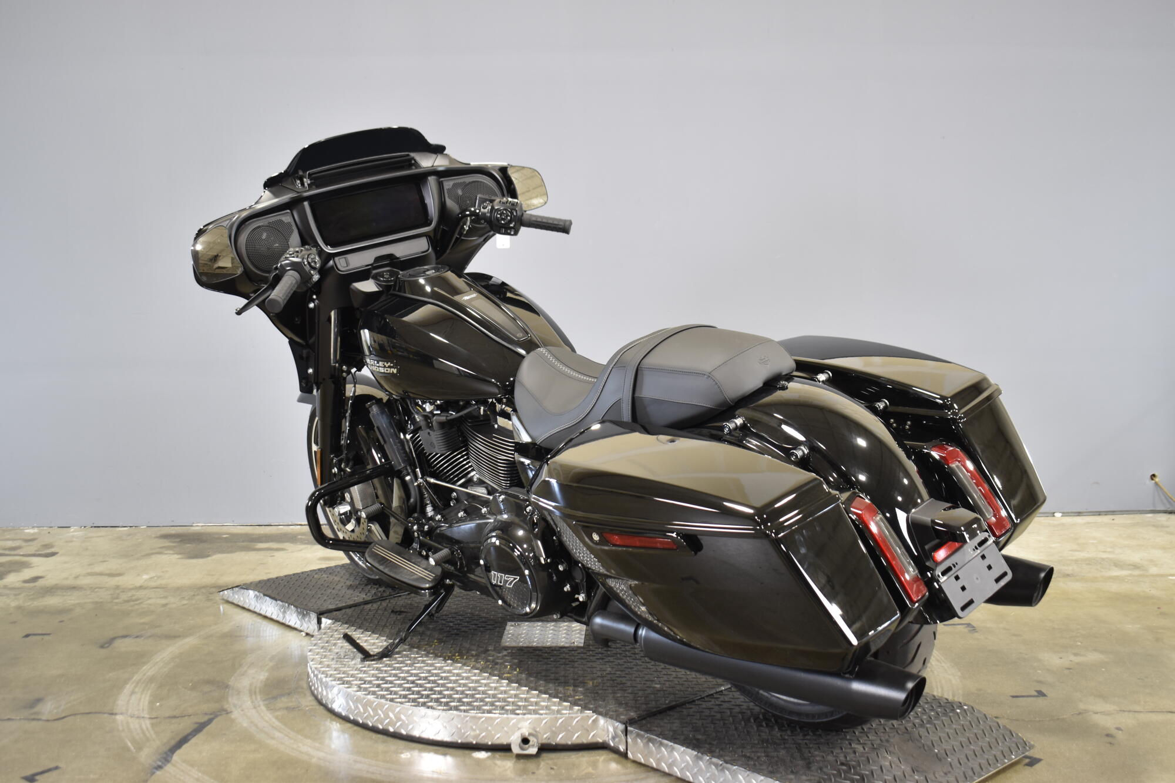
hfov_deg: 51.3
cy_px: 392
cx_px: 588
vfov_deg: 35.5
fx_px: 1224
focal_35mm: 38
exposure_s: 1/8
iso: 400
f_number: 4
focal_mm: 25
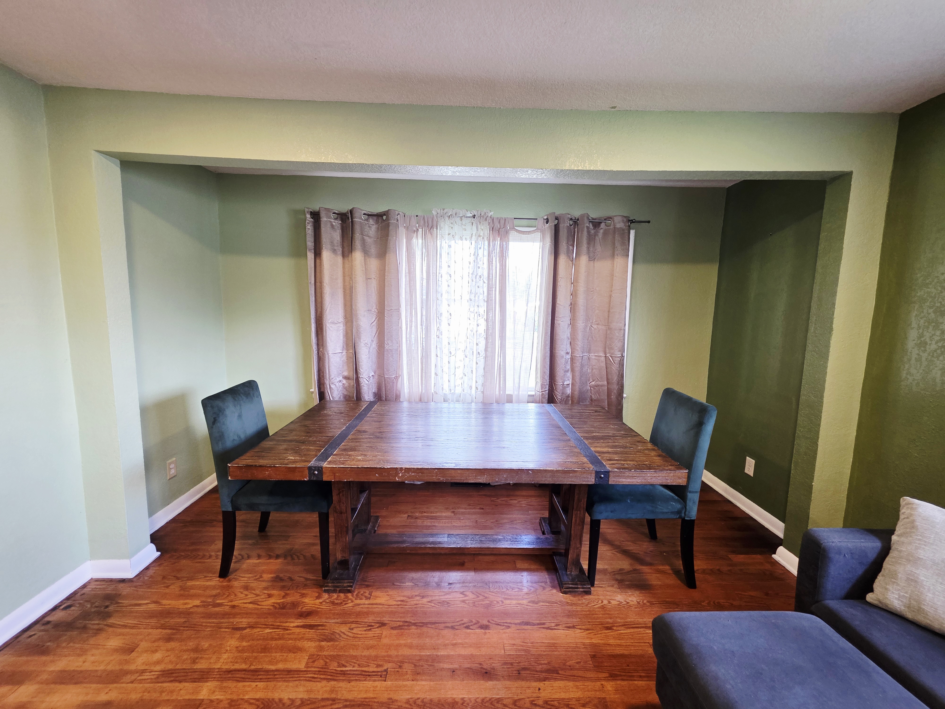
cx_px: 472
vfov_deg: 89.9
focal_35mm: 13
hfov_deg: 106.2
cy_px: 354
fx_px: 355
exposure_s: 1/60.2
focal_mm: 2.2
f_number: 1.9
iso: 160
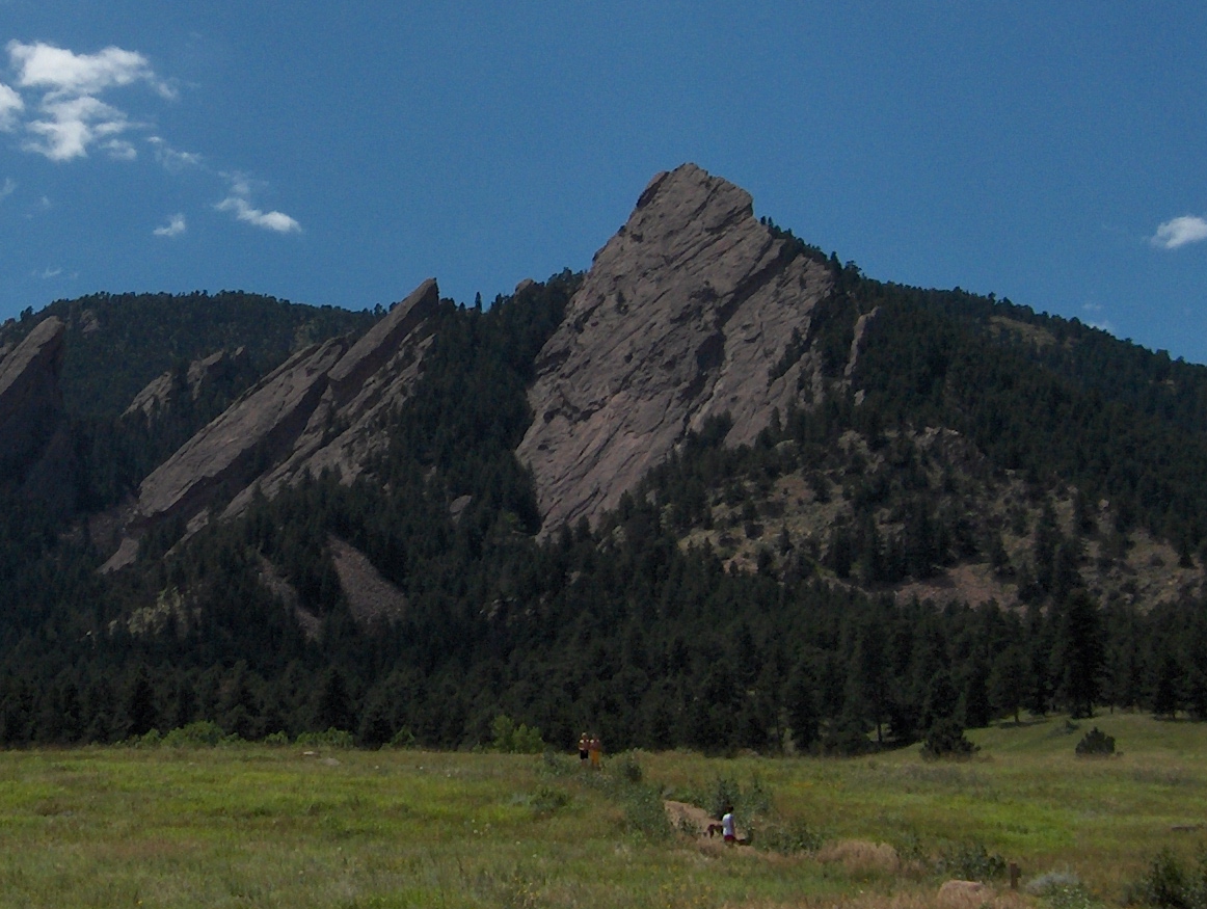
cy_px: 308
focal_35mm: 87
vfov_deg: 17.0
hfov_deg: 22.3
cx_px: 316
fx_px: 3038
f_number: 4.8
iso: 100
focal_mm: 8
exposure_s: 1/1266
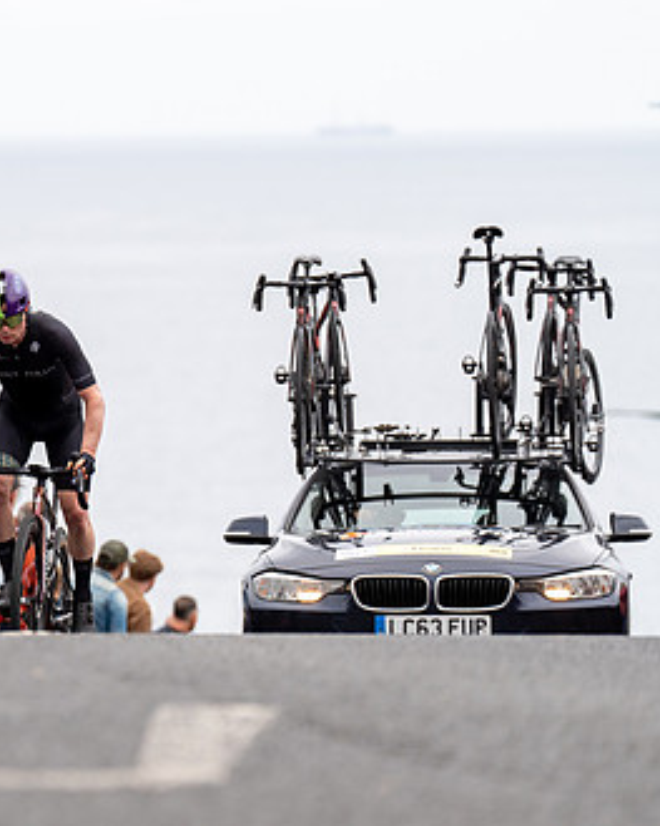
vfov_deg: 5.8
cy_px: 345
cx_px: -35
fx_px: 8086
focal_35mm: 331
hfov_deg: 4.7
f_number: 3.5
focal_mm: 200
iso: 320
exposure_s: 1/1000
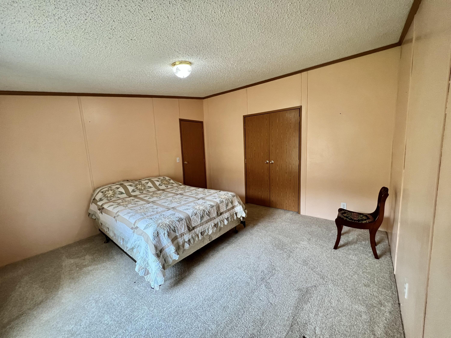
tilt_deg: -7.3
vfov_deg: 89.9
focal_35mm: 13
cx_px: 226
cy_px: 169
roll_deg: +2.2
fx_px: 169
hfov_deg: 106.2
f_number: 1.8
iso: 250
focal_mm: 1.57
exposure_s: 1/120
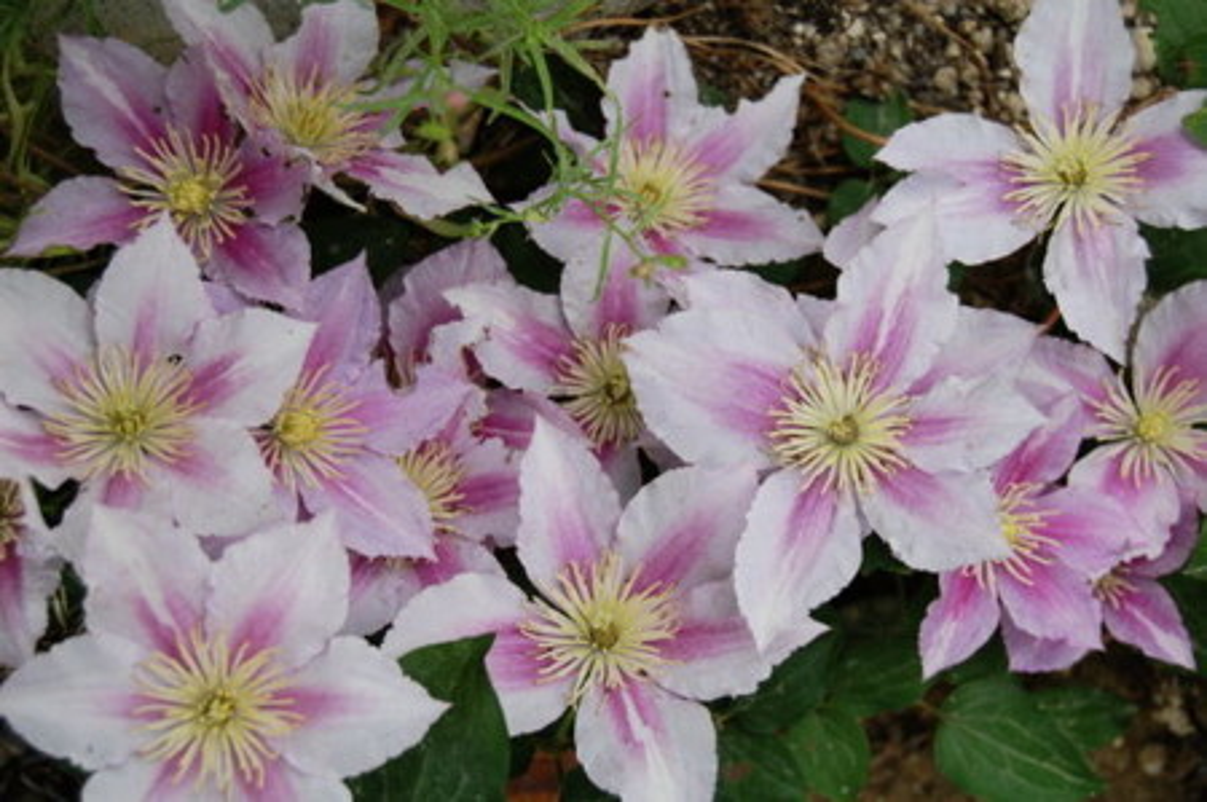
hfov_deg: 31.9
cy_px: 401
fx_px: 2110
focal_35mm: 63
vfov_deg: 21.5
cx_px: 604
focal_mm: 42
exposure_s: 1/160
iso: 200
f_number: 6.3
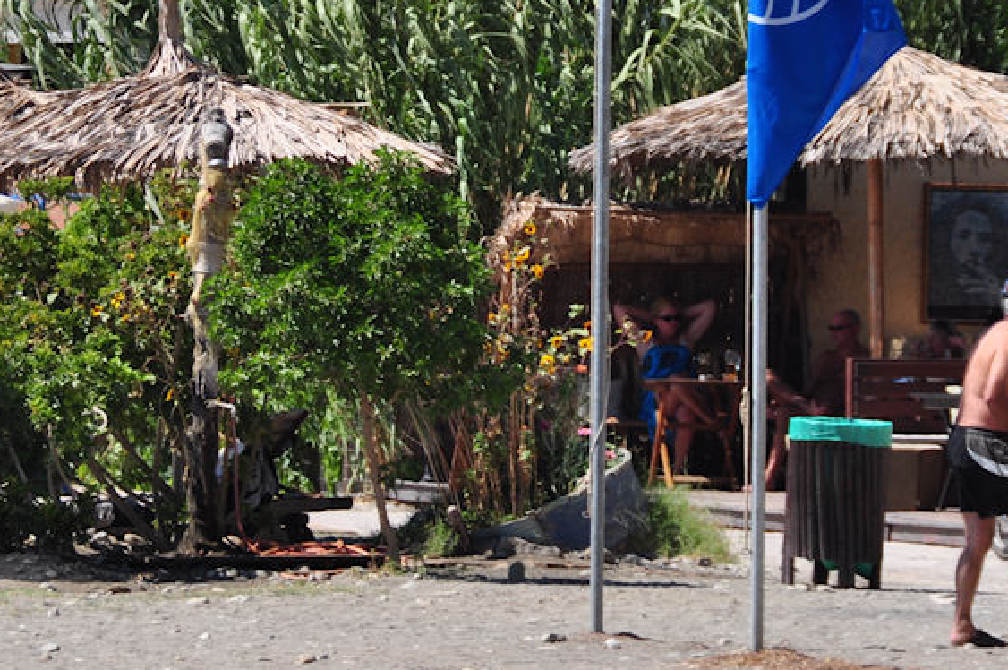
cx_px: 577
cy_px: 58
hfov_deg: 4.3
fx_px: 13424
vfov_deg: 2.9
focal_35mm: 480
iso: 200
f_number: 9
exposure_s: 1/640
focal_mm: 150
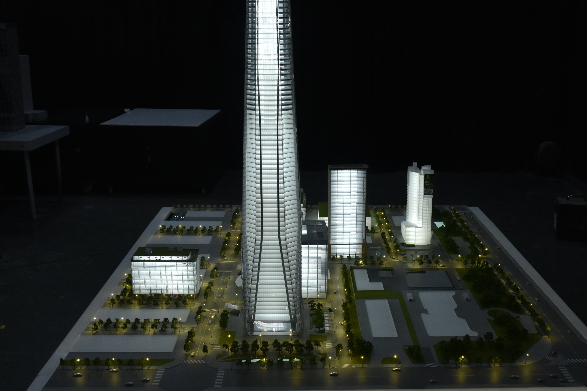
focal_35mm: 41
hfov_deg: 47.3
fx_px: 668
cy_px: 180
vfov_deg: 32.6
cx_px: 334
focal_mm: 20
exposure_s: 1/200
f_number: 5.6
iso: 800
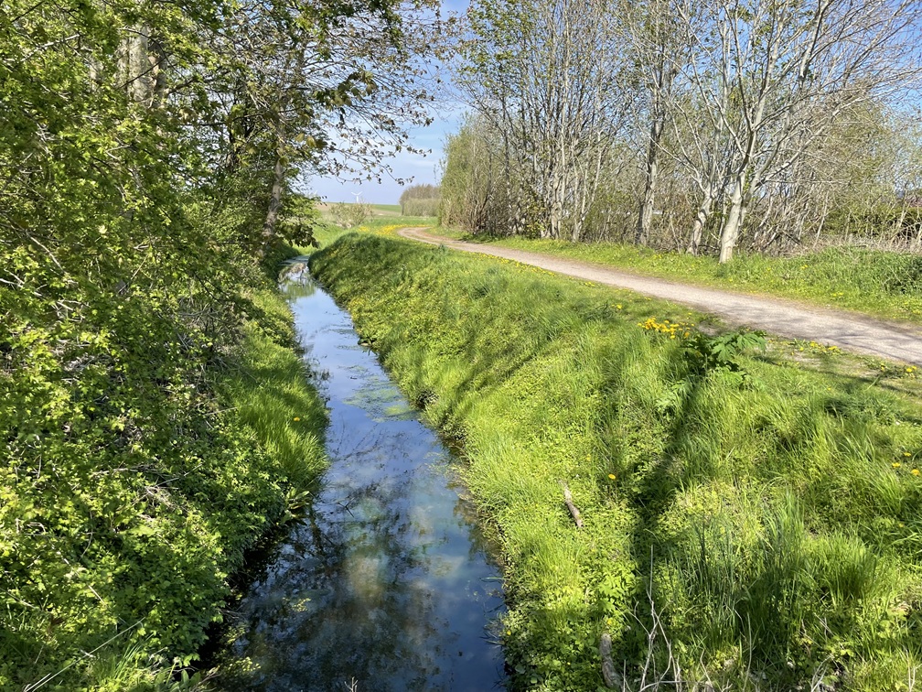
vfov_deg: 53.1
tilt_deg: -10.0
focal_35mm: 26
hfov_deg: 67.3
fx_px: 693
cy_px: 346
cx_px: 461
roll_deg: -1.6
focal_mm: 4.2
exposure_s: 1/1383
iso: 32
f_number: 1.6
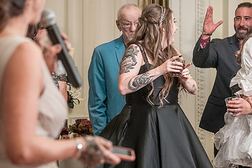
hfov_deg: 13.4
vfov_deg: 9.0
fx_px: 1071
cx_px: 146
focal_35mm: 153
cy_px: 86
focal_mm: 82
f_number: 4
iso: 2000
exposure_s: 1/200
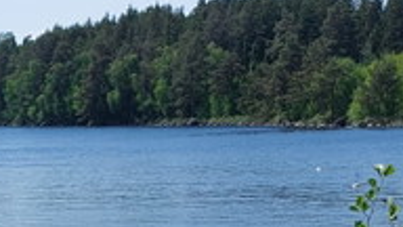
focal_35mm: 136
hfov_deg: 14.9
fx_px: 1453
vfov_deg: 8.7
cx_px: -166
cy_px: 366
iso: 25
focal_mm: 5.23
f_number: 1.8
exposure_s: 1/1260
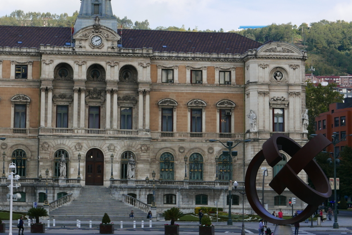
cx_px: 106
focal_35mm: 91
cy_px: 76
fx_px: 890
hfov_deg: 22.2
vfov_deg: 15.0
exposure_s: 1/400
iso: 200
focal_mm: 26.3
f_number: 5.6
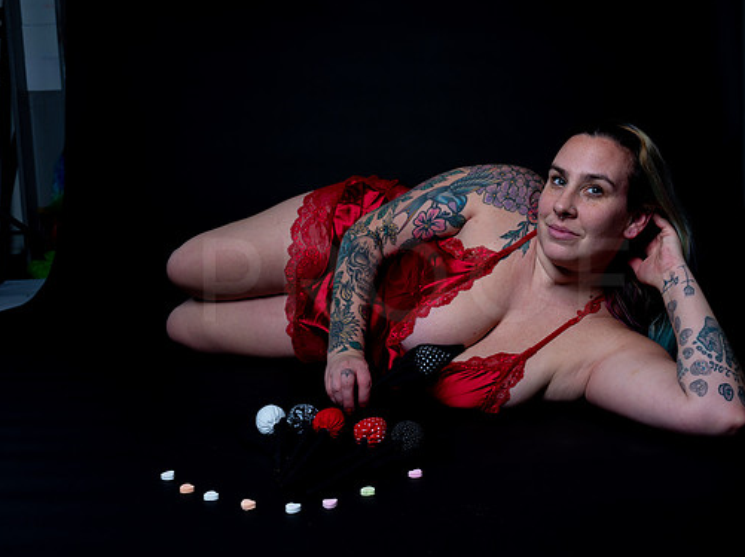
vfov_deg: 36.8
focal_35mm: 39
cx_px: 416
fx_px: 839
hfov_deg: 47.8
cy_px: 280
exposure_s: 1/160
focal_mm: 35
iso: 100
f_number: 11
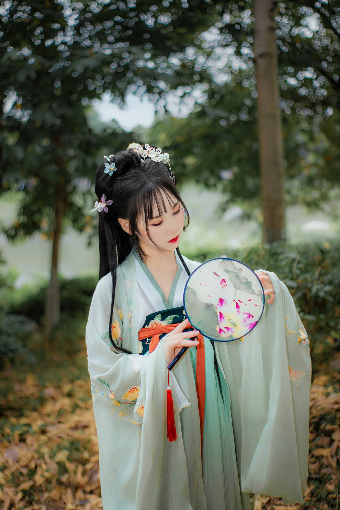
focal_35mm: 50
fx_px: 708
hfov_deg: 27.0
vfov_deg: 39.6
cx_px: 170
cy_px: 255
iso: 100
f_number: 2.2
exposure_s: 1/125
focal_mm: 50
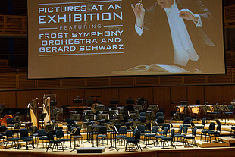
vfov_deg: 15.5
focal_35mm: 88
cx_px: 106
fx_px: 575
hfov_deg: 23.1
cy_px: 72
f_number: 7.1
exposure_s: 1/200
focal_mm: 46
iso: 3200
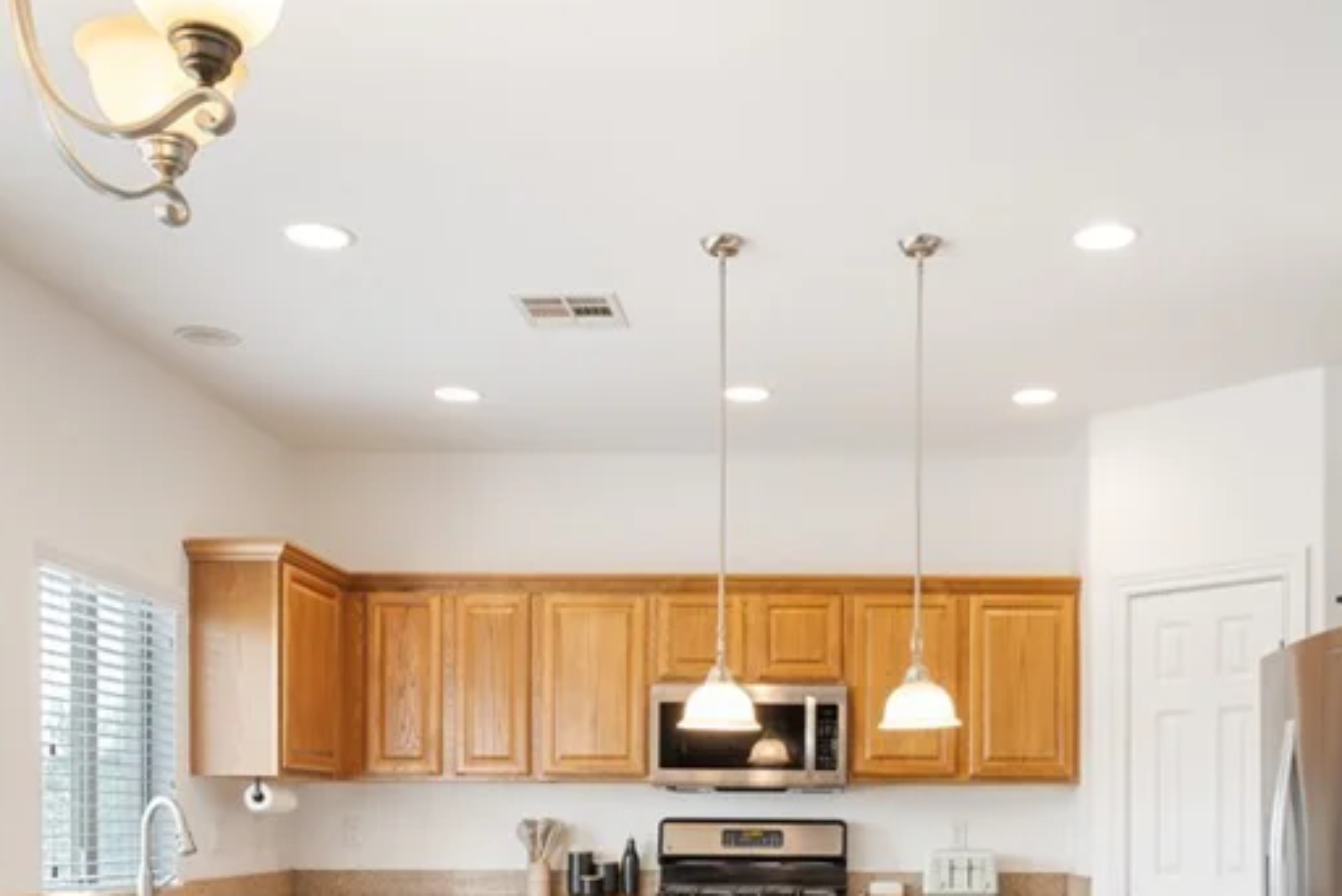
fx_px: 1484
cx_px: 844
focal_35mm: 40
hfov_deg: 48.2
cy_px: 848
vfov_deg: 31.6
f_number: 9
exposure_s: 1.3
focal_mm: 19.9
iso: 100
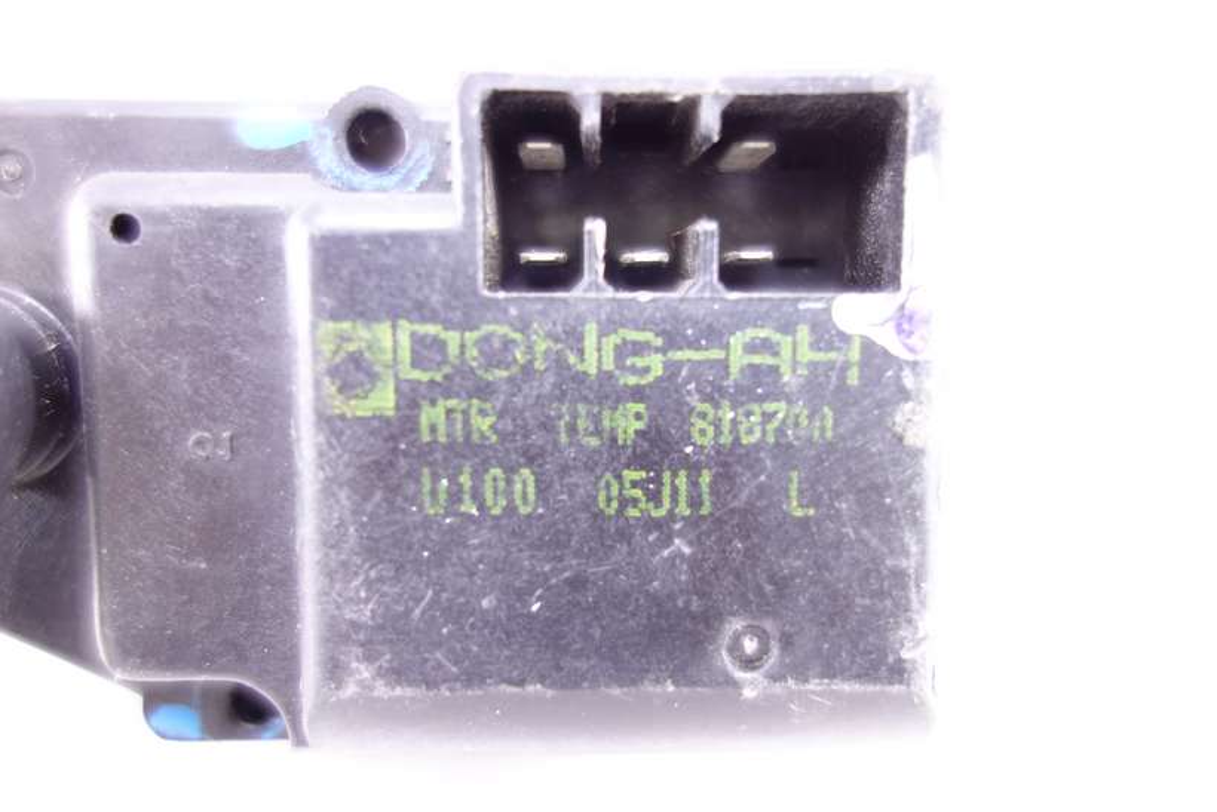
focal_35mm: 28
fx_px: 947
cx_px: 608
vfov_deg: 46.4
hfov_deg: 65.5
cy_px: 406
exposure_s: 1/30
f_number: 1.8
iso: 400
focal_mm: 10.4
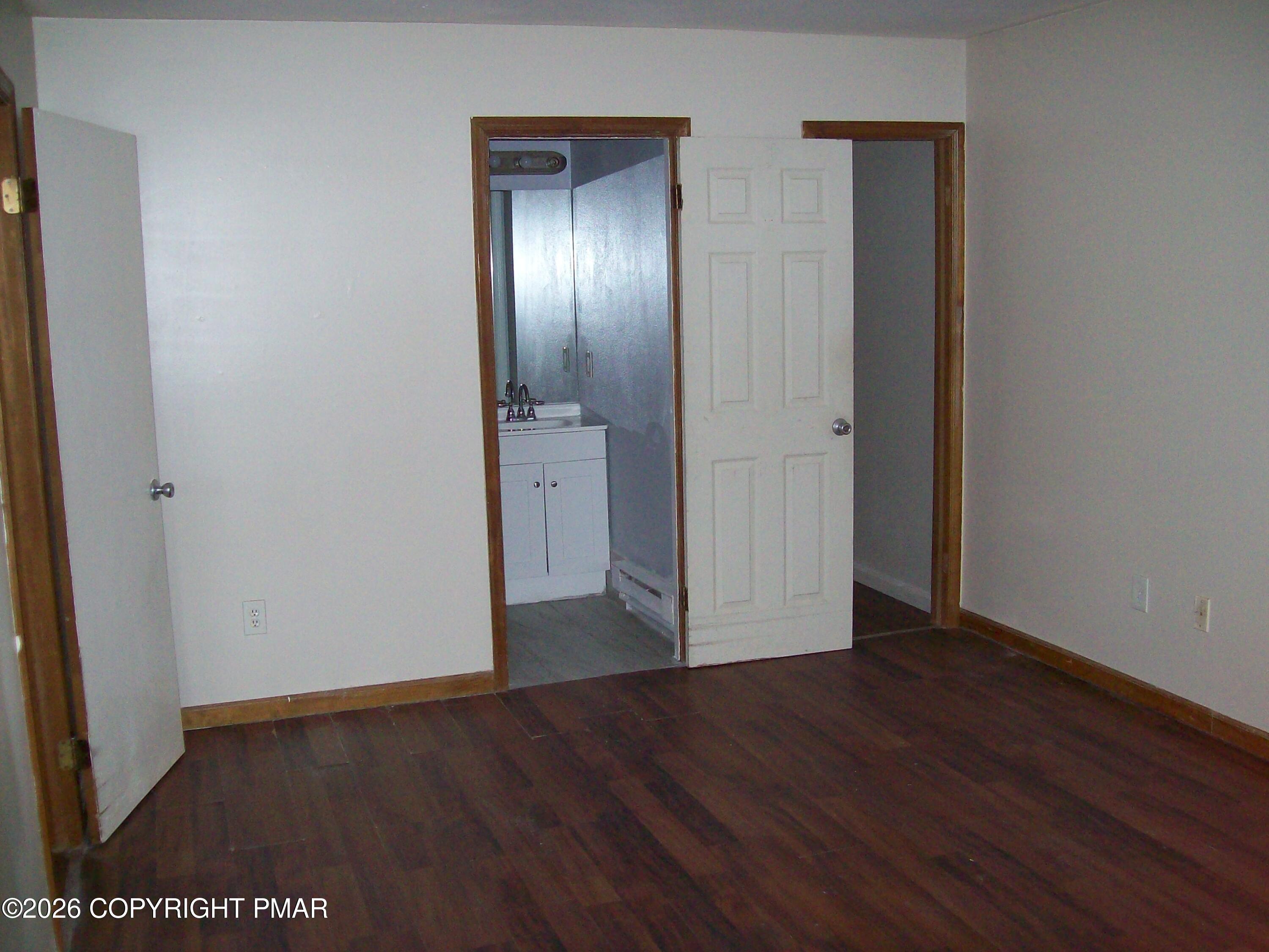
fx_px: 1320
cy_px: 476
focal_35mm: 36
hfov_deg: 51.4
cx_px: 634
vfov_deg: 39.7
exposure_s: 1/64
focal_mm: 6
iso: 200
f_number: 2.7
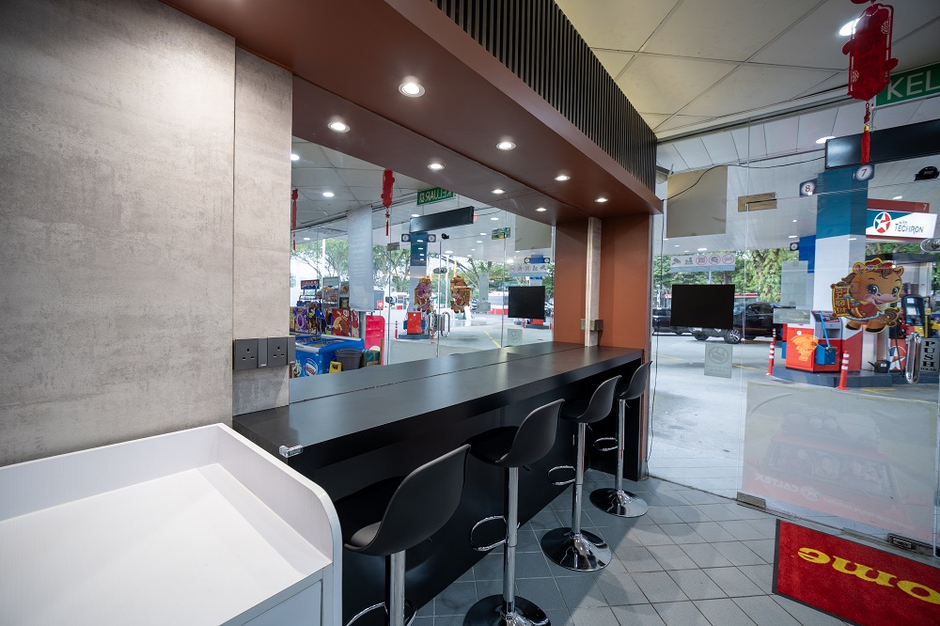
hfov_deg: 106.3
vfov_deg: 83.2
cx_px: 470
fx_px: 352
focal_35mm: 14
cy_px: 313
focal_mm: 9
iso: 100
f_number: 2.8
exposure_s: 1/13
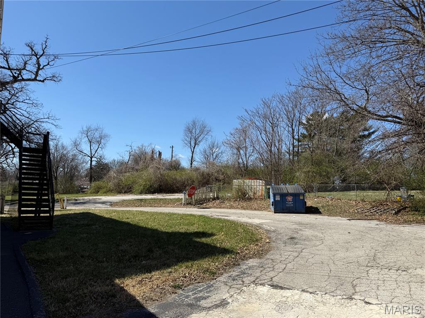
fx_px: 295
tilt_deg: +7.8
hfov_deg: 71.6
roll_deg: -2.7
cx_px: 212
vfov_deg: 56.8
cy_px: 159
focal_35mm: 24
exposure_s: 1/4975
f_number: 1.78
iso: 80
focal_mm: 6.76
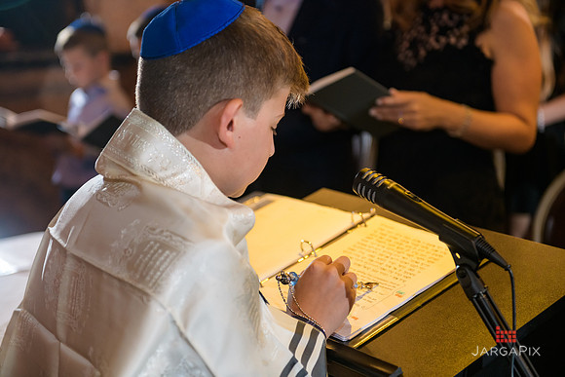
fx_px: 1099
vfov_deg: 19.5
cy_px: 188
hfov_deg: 28.8
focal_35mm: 70
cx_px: 282
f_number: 3.2
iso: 1600
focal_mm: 70
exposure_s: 1/125
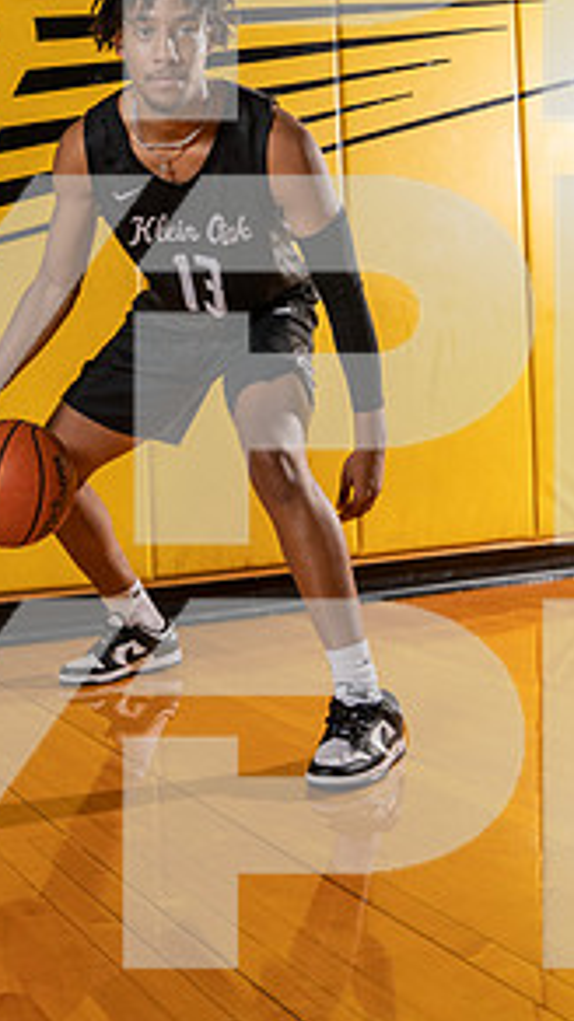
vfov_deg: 40.9
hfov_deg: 23.4
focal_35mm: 50
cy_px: 362
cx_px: 66
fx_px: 1354
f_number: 6.3
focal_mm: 24
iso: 320
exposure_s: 1/200
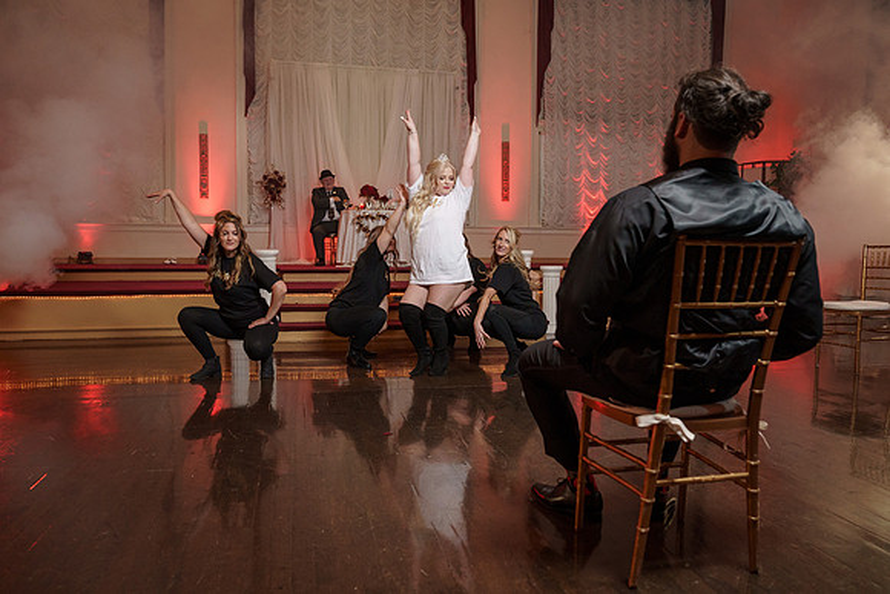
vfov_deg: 48.0
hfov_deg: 67.4
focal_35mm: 27
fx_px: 668
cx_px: 445
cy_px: 297
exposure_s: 1/200
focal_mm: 27
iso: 2000
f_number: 4
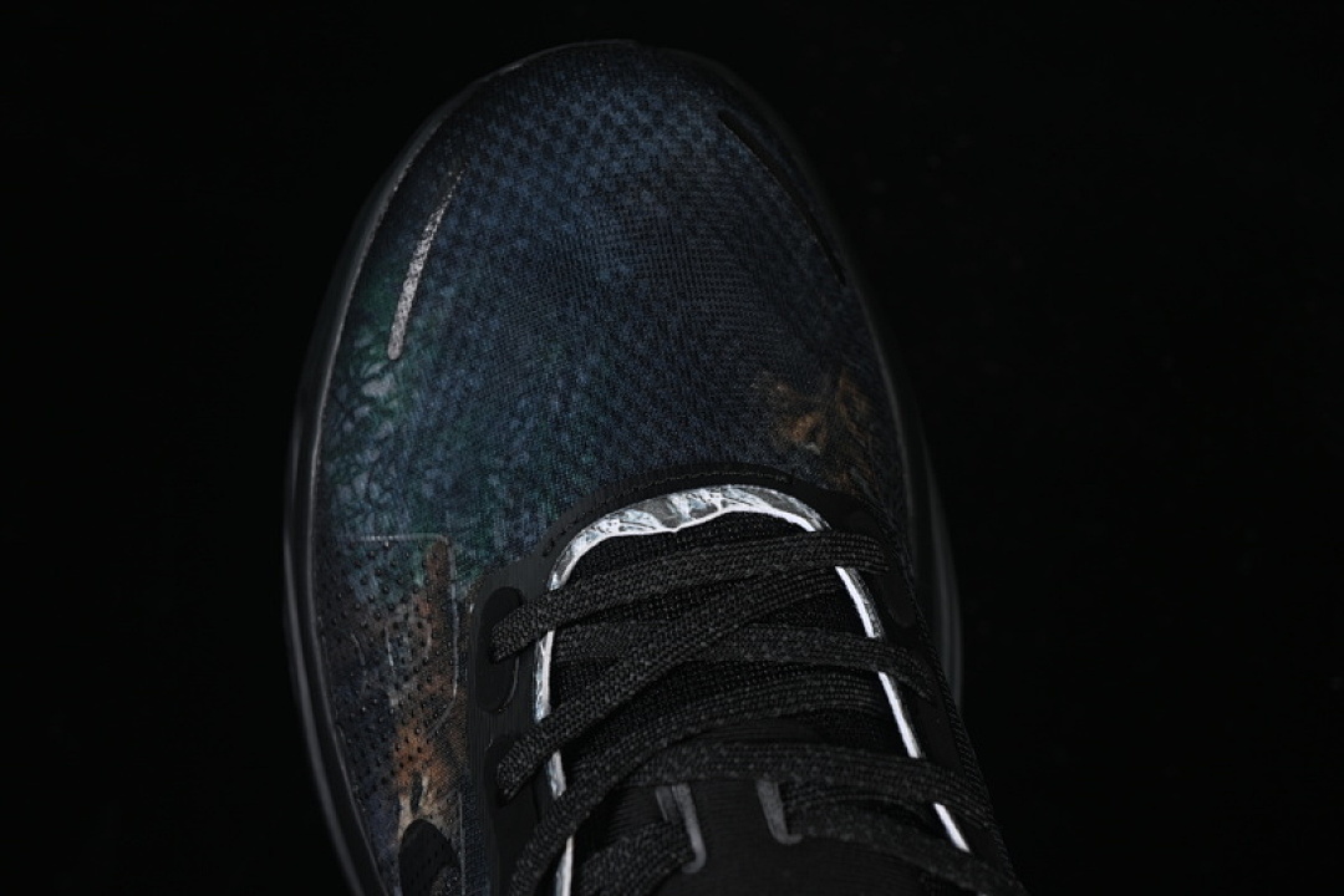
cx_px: 672
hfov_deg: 27.0
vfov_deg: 18.2
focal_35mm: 75
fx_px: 2800
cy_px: 448
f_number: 6.3
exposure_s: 1/50
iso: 160
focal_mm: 50
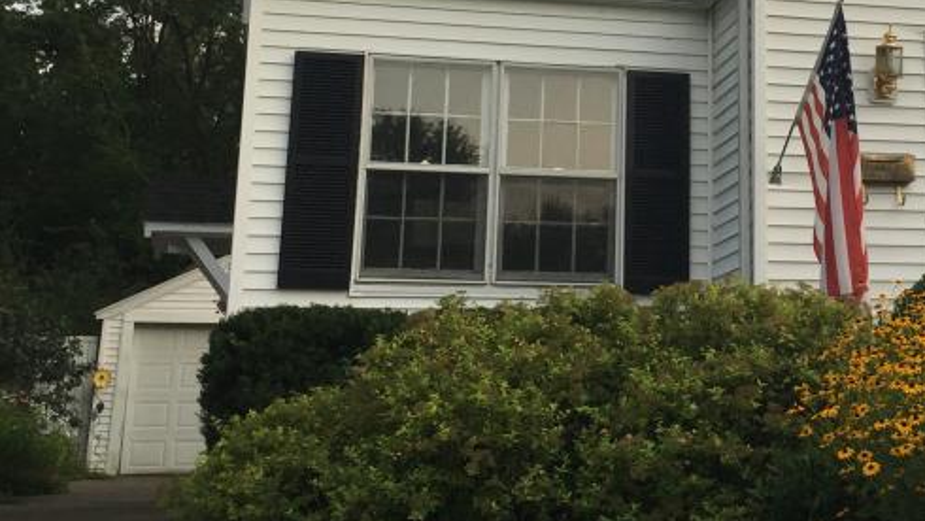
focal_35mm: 66
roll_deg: +0.3
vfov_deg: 18.0
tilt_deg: +16.0
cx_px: 753
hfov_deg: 31.0
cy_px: 43
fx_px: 1619
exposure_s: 1/338
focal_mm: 4.15
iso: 32
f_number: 2.2
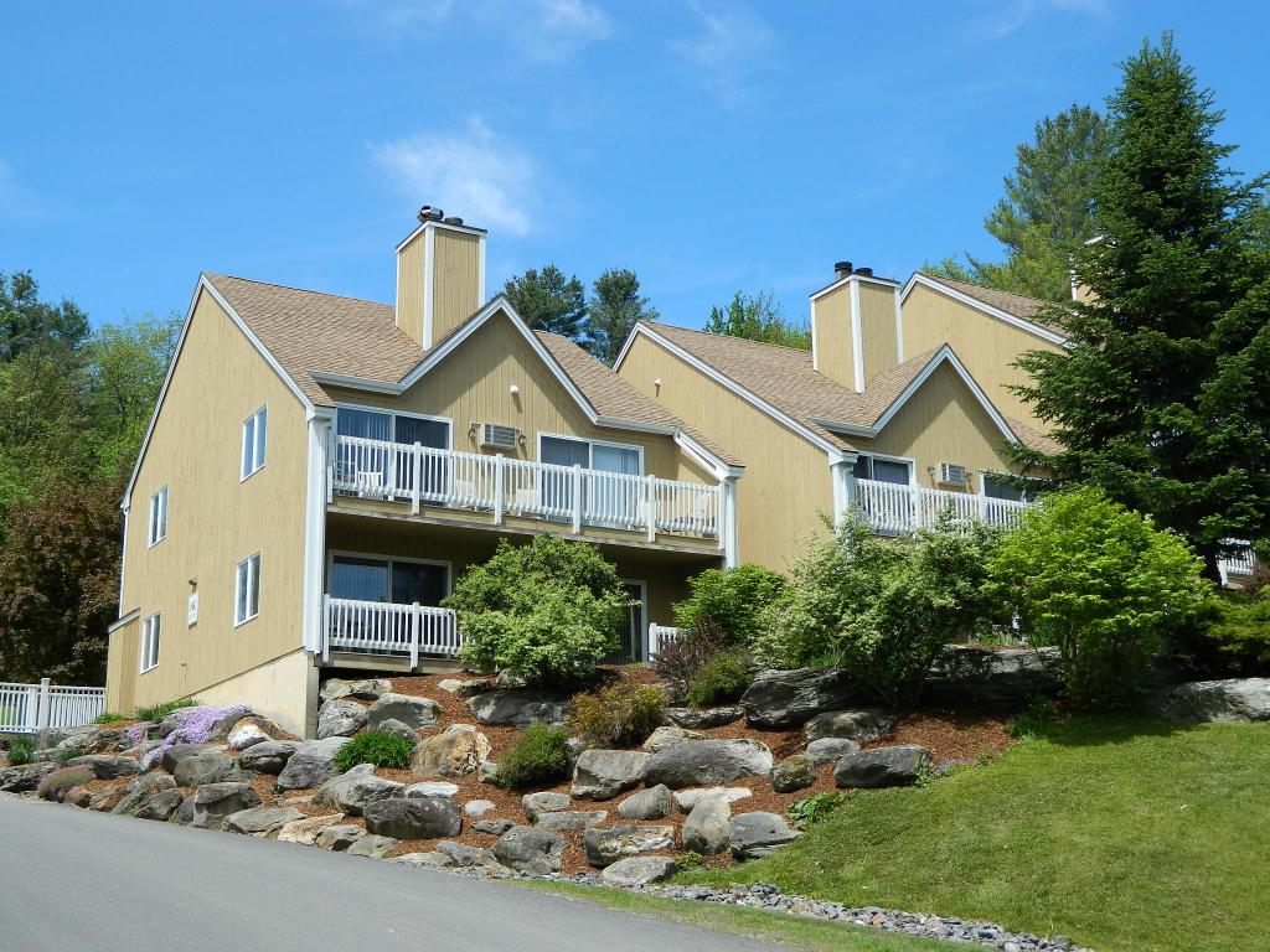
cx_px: 635
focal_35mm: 47
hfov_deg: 40.4
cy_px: 476
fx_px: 1724
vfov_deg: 30.9
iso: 80
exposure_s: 1/640
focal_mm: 8.4
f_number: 3.6
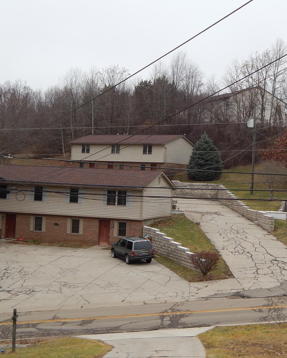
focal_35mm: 55
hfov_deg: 27.2
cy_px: 160
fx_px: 584
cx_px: 215
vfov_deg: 34.1
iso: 125
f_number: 3.4
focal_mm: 6.8
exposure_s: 1/250
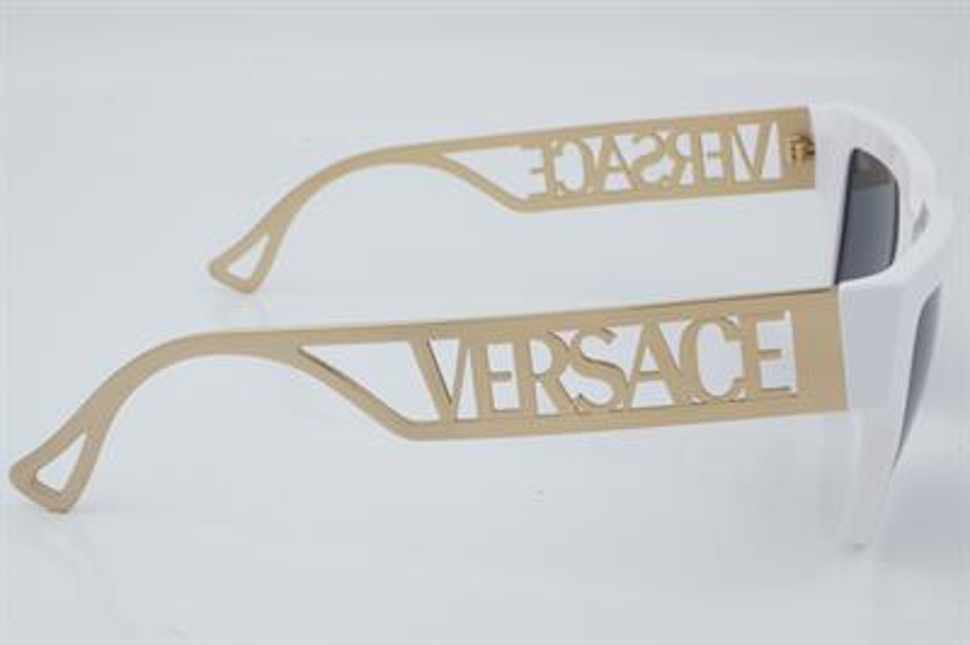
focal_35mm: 68
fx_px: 1817
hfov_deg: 29.9
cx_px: 485
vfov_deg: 20.1
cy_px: 322
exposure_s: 1/3
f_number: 32
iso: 100
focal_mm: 45
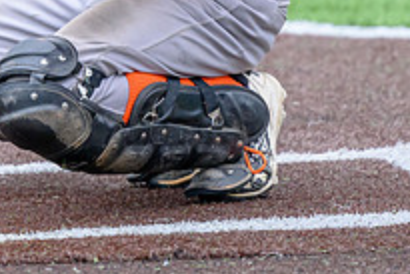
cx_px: 52
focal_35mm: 794
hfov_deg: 2.6
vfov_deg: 1.7
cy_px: -19
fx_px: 9049
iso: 1400
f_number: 2.8
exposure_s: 1/2000
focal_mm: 180
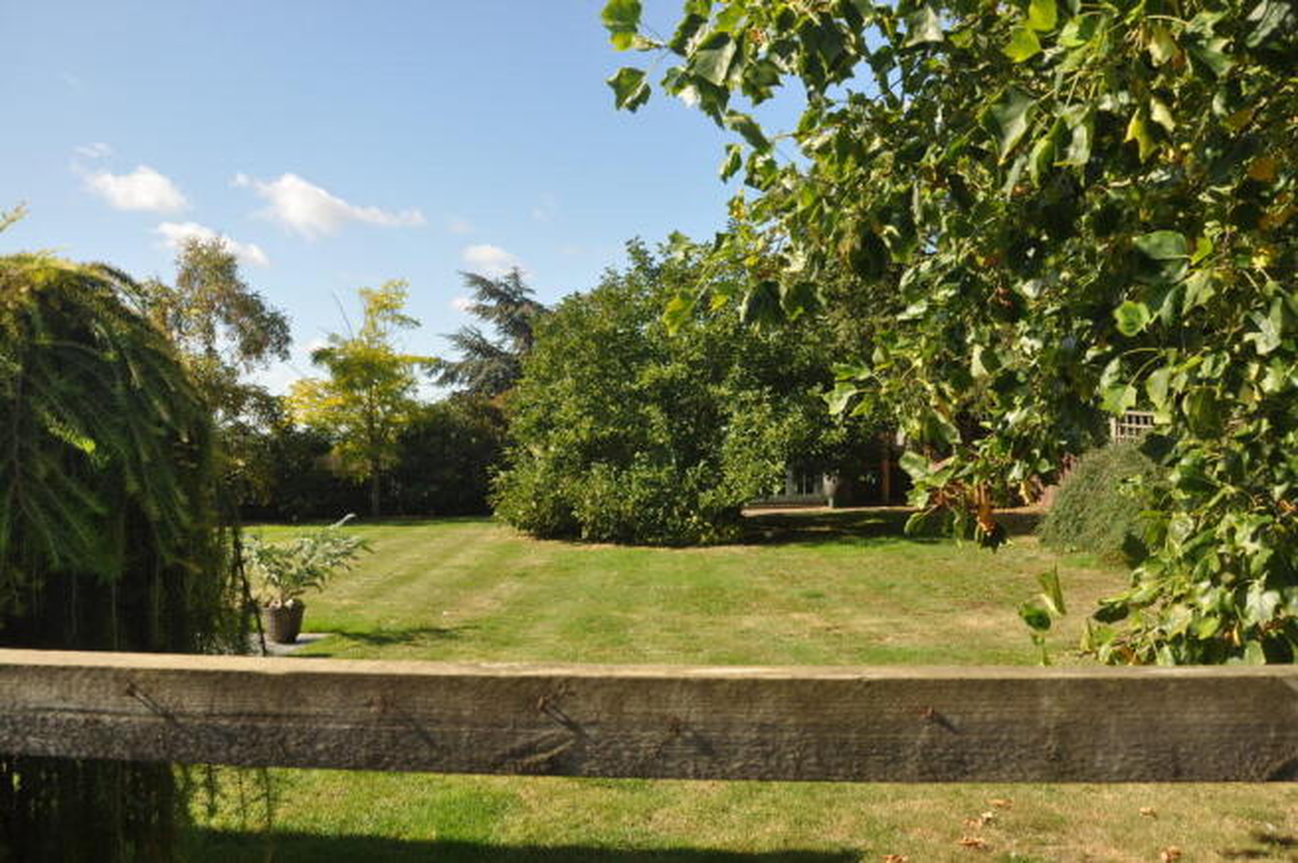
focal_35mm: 27
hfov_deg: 67.4
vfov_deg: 47.8
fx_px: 973
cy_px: 432
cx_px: 649
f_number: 6.3
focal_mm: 18
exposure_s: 1/160
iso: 200
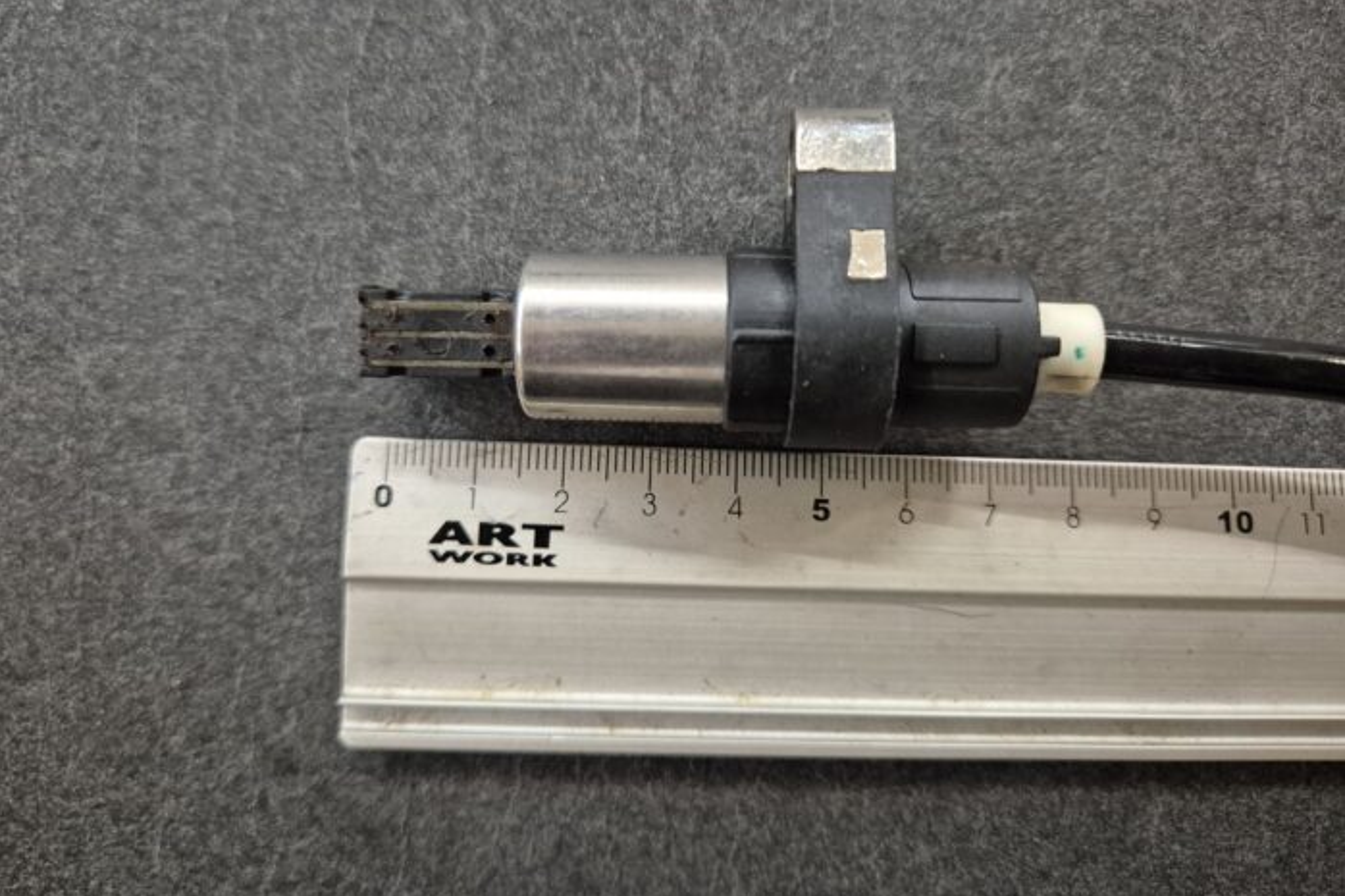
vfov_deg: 53.0
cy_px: 396
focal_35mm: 24
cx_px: 672
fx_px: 896
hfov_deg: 73.8
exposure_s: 1/100
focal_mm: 5.4
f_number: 1.8
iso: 1250
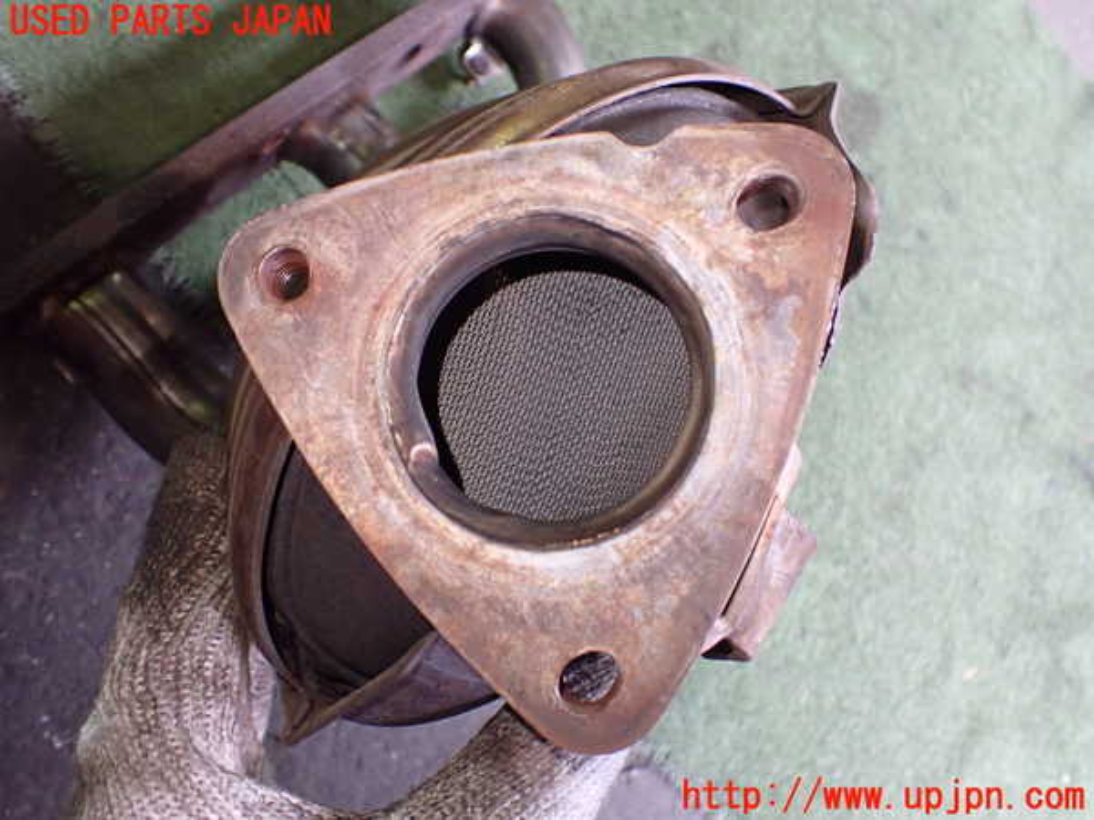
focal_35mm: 30
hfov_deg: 60.0
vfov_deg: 46.8
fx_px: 948
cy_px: 410
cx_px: 547
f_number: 2.3
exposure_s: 1/125
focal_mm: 5.4
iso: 640
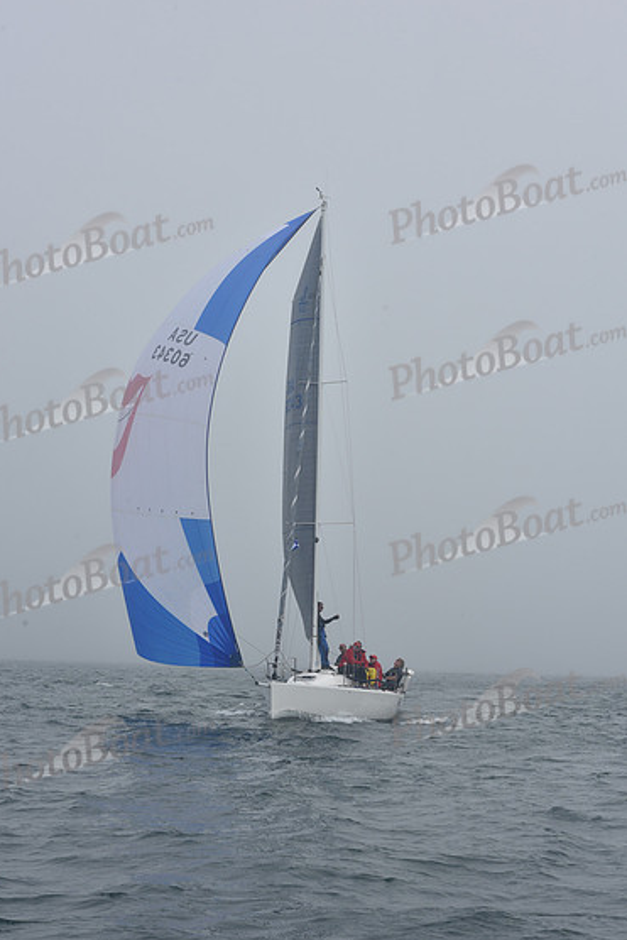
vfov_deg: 27.7
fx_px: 1906
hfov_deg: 18.7
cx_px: 302
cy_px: 468
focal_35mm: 73
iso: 250
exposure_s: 1/800
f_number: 11
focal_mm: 70
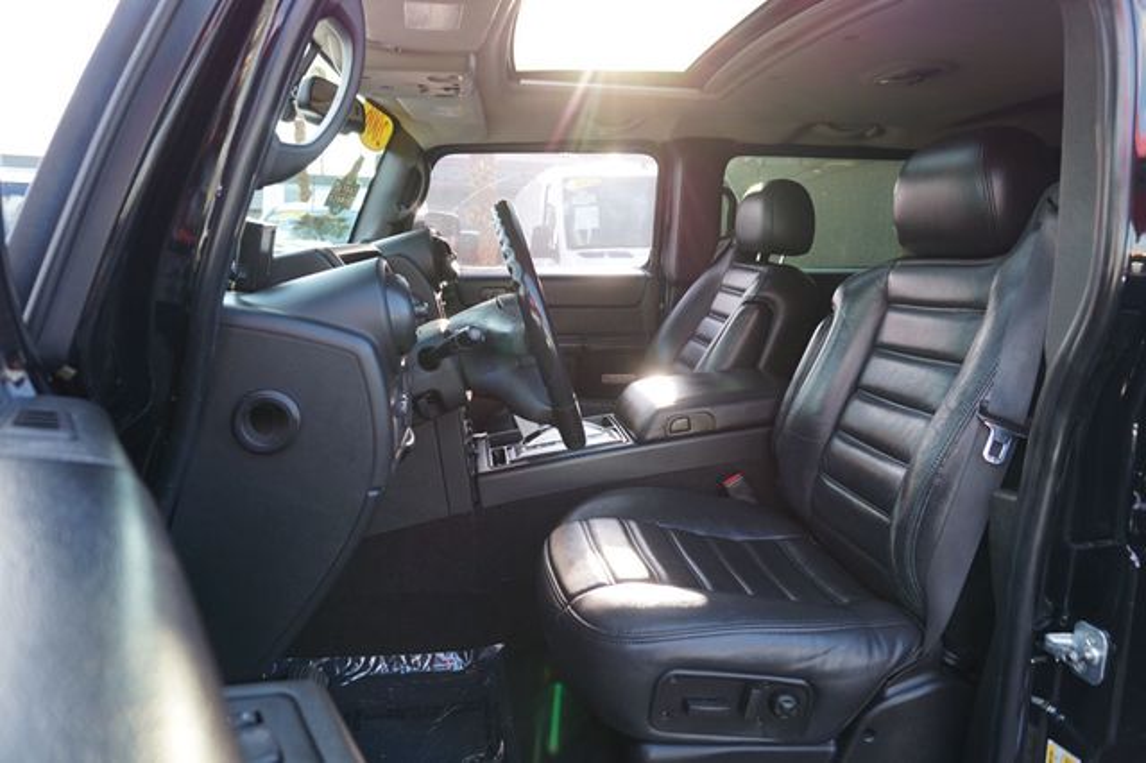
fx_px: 764
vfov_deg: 53.1
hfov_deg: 73.8
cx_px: 573
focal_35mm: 24
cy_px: 382
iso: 125
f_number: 4
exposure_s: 1/60
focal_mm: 16
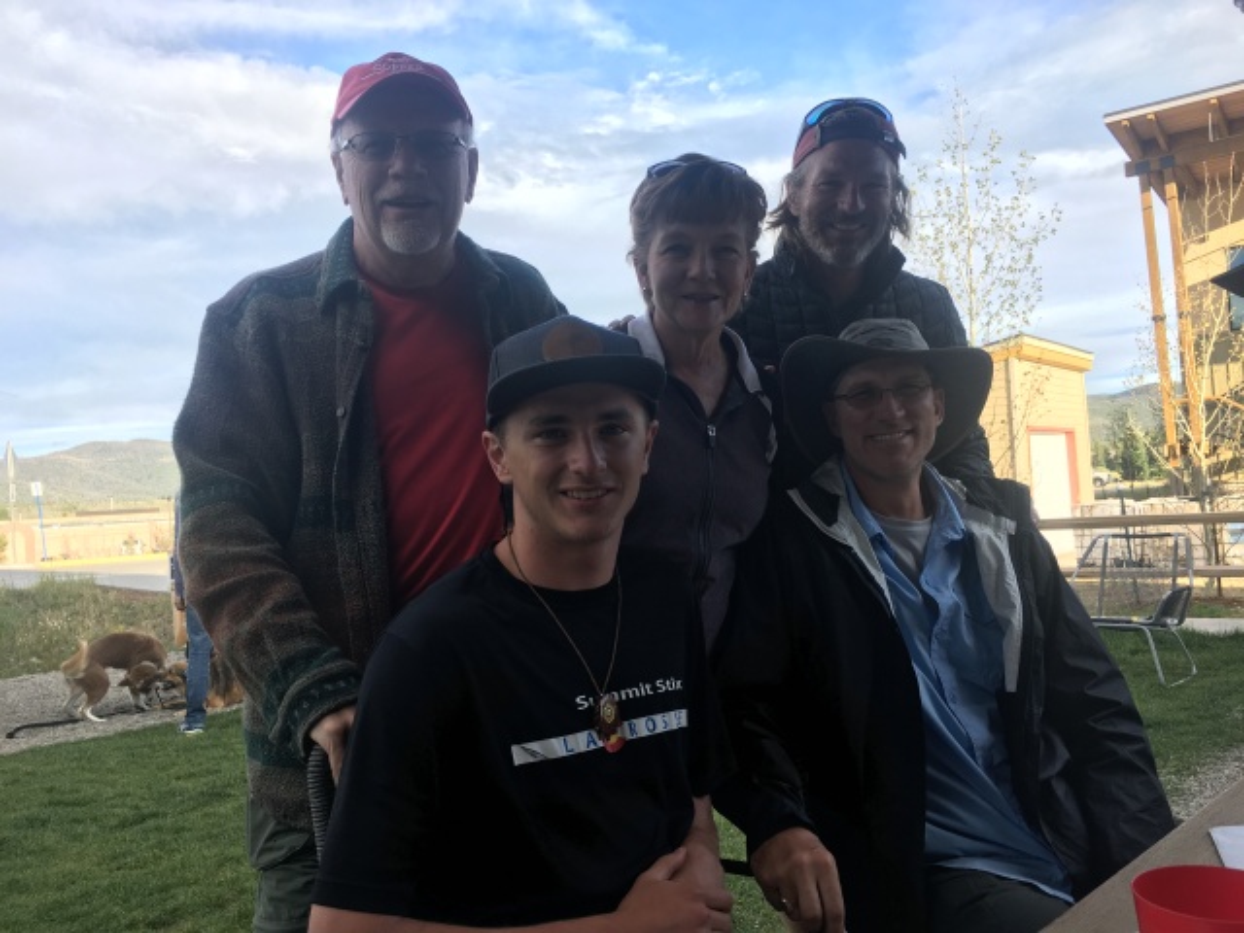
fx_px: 1042
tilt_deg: +1.8
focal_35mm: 29
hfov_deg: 61.7
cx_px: 622
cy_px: 466
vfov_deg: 48.2
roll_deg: +4.5
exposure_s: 1/358
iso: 25
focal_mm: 4.15
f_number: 2.2
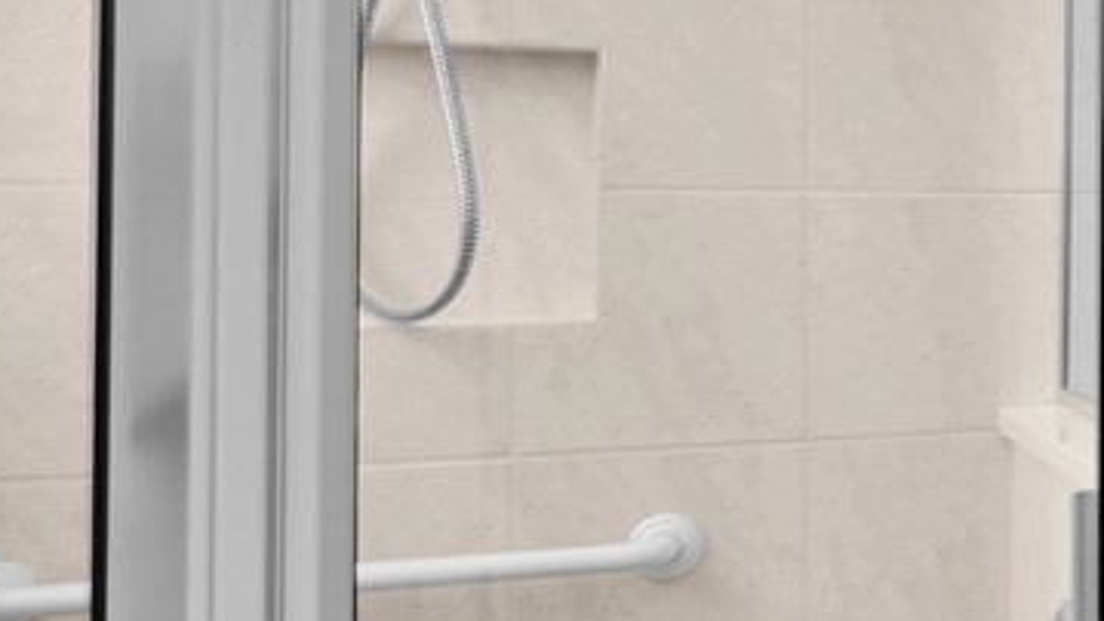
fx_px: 1669
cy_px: 397
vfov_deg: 21.0
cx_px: 1627
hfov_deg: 26.9
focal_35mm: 57
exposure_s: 1/50
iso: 100
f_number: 3.5
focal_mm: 12
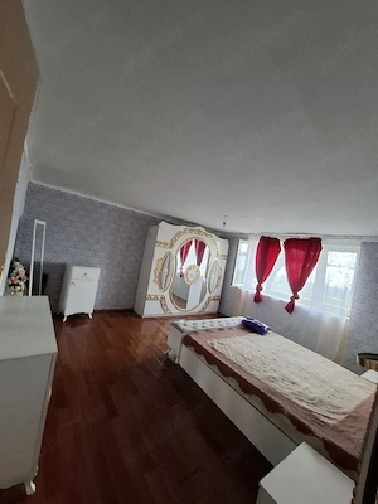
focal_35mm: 13
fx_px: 189
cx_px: 189
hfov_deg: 89.9
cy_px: 252
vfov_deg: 106.2
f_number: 2.2
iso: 160
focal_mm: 1.74
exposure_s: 1/33
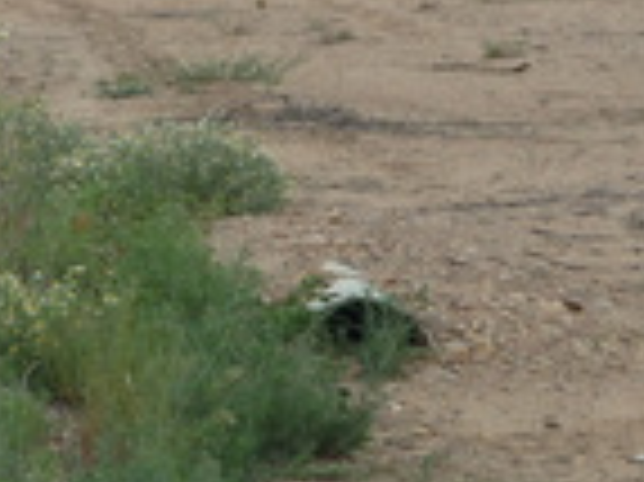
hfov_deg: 4.0
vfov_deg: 3.0
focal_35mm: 489
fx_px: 9090
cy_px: -106
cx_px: -198
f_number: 5.9
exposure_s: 1/250
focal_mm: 25
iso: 160
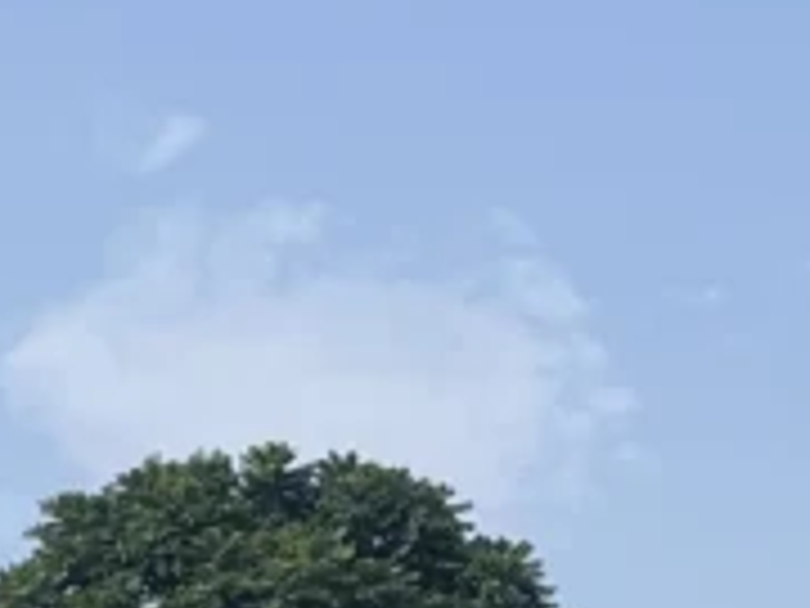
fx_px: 3463
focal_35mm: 148
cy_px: 603
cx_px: 410
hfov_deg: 13.3
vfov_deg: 10.0
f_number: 1.6
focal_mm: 5.1
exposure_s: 1/4016
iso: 50
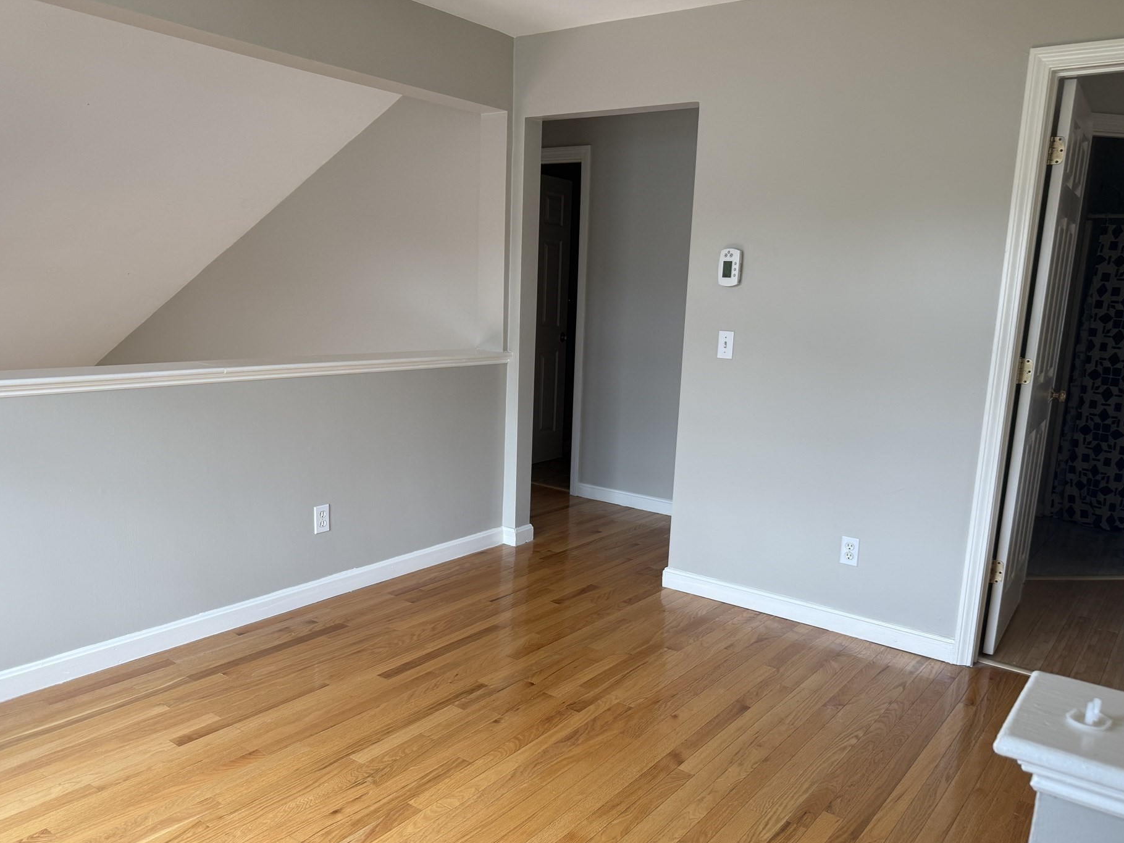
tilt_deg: -10.0
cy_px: 472
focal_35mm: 27
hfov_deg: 65.3
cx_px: 589
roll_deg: -3.0
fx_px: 877
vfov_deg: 51.2
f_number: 1.78
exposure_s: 1/120
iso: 125
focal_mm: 6.76
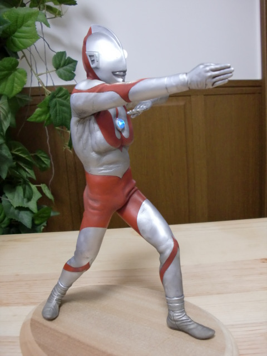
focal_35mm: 36
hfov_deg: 39.7
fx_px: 370
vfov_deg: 51.4
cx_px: 134
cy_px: 178
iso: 400
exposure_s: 1/30
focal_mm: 6.3
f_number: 2.8
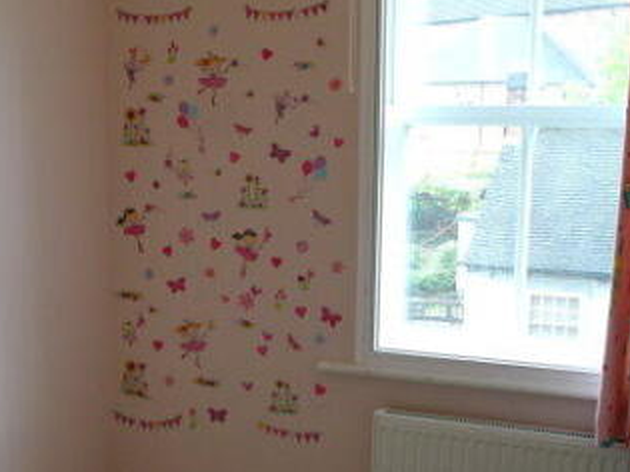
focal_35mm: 54
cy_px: 341
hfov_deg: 34.6
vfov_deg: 26.7
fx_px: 982
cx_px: 134
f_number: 3.5
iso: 400
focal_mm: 18
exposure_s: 1/40
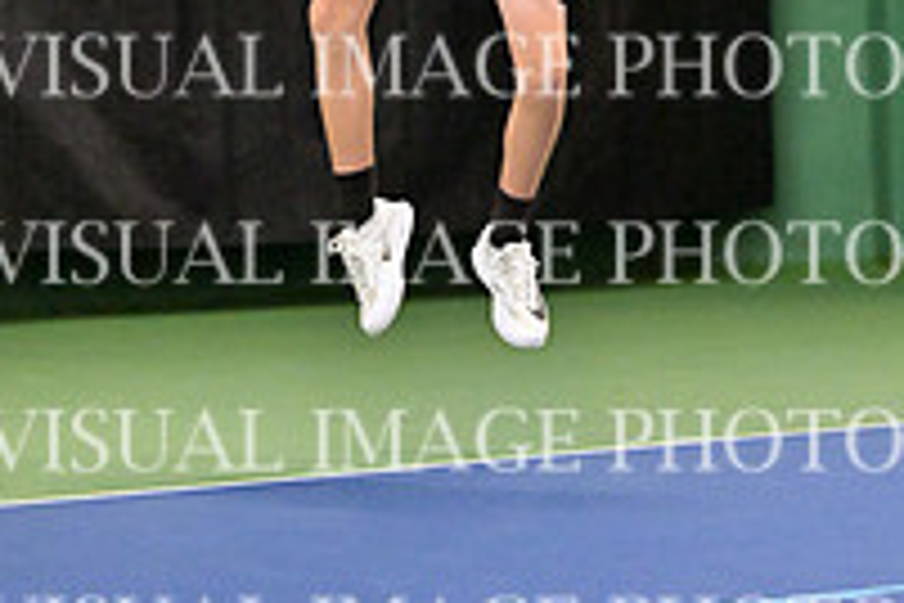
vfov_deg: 4.5
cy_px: -216
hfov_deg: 6.8
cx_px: 585
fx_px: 7583
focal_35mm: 302
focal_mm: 135
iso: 8000
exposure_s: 1/1000
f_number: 3.5
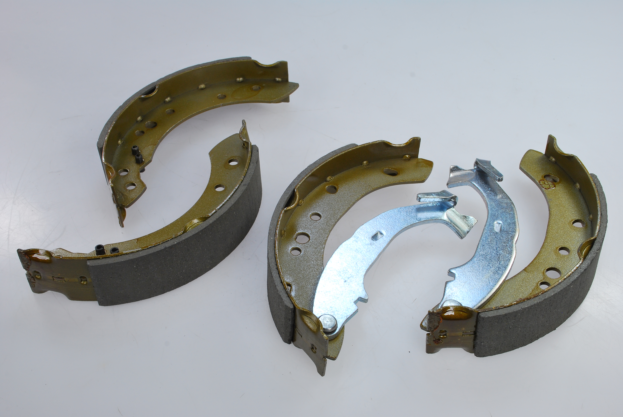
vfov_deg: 28.2
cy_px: 208
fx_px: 832
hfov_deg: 41.1
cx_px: 312
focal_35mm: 48
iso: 200
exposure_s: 1/40
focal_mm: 32
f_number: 13
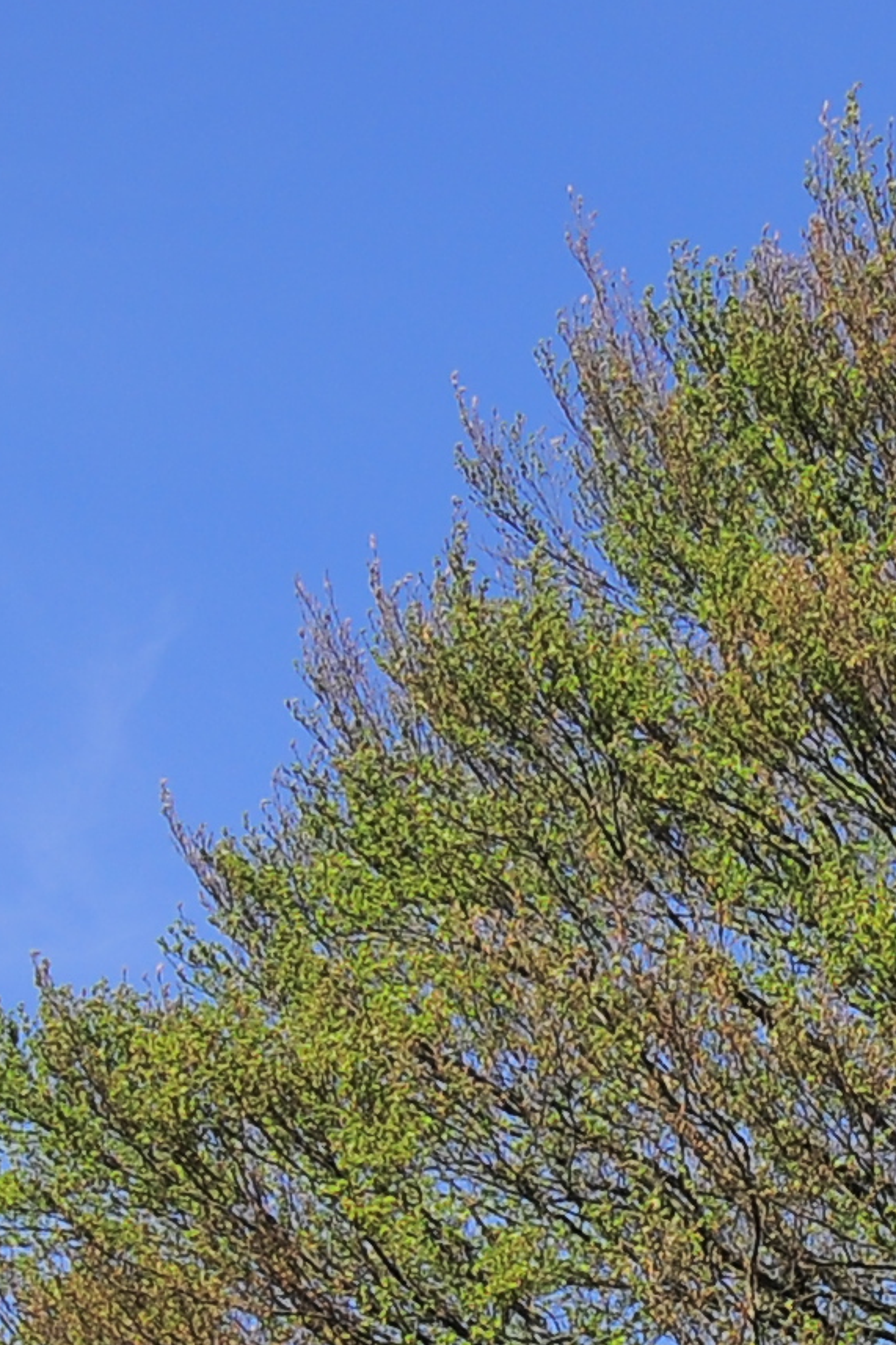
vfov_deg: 10.2
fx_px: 7282
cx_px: 1737
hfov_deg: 6.8
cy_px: 2053
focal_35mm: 195
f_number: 7.1
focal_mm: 26
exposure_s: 1/320
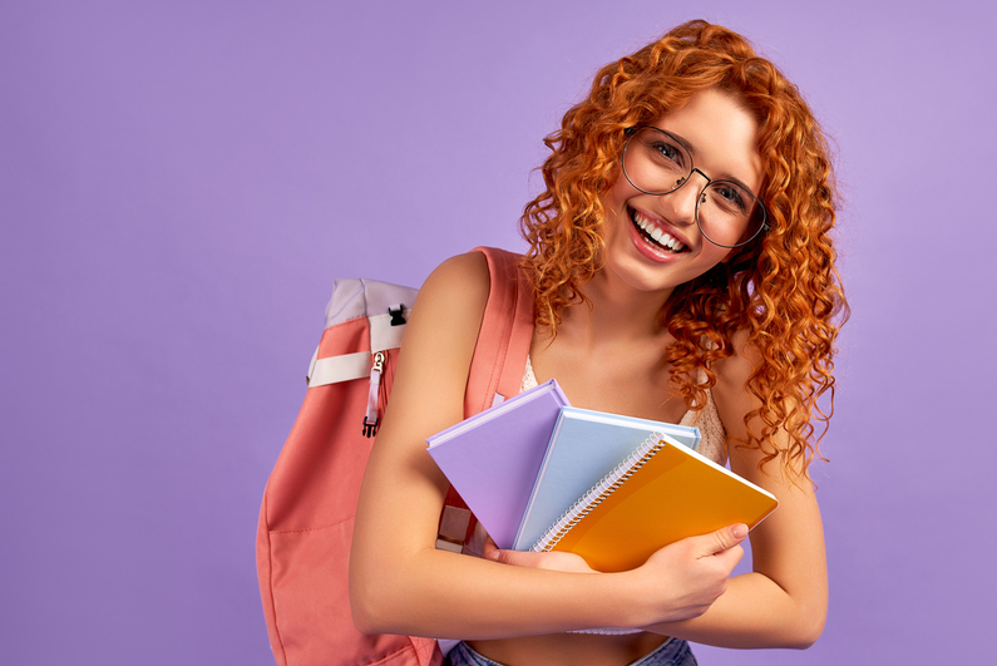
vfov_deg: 30.5
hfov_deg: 44.1
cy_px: 362
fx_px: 1219
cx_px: 620
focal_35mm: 44
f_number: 4.5
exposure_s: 1/160
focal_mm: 35
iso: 125
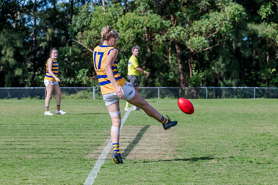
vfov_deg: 6.6
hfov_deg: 9.9
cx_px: 131
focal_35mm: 209
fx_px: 1612
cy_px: 93
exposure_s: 1/1600
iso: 800
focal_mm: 170
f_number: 8
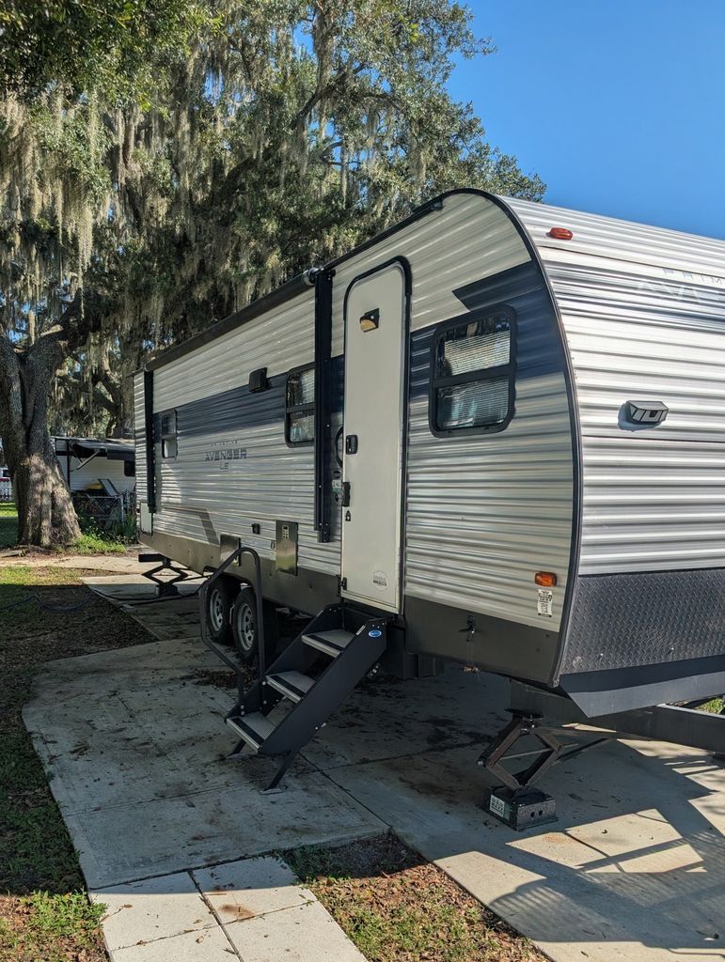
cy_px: 481
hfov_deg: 56.9
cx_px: 362
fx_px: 669
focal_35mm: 24
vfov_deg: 71.5
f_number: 1.68
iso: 22
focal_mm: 6.9
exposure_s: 1/2646
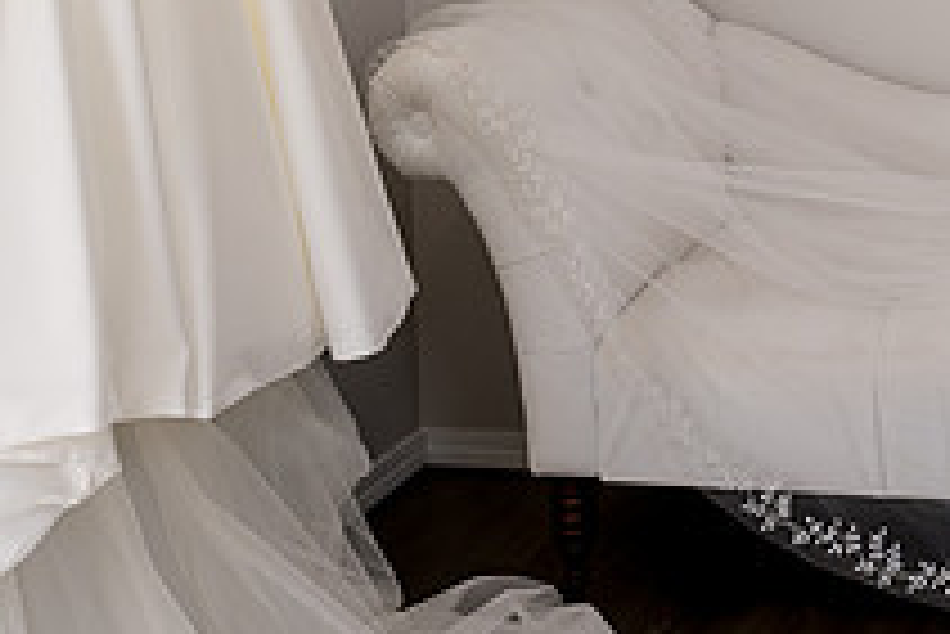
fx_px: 2535
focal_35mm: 96
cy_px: -214
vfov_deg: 13.7
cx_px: 765
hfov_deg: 21.0
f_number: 4
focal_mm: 35
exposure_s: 1/320
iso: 1000
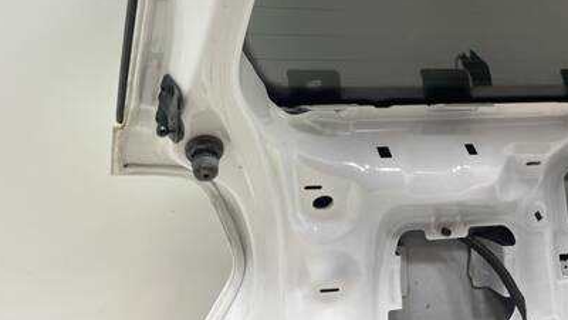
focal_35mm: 34
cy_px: 68
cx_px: 243
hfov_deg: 57.8
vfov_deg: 33.7
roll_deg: -3.6
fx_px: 512
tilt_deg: -21.7
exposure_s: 1/100
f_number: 1.6
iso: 100
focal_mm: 4.2
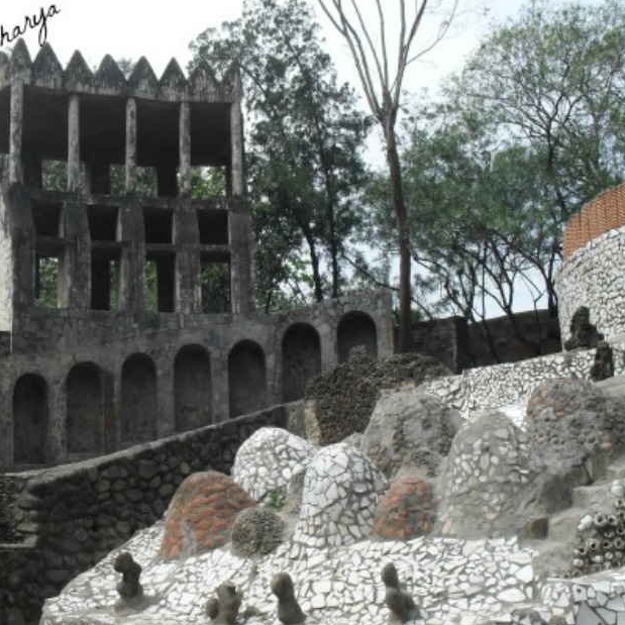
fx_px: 981
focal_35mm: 48
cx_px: 289
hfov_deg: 35.3
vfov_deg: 35.3
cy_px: 361
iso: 100
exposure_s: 1/125
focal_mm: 6.3
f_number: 8.4
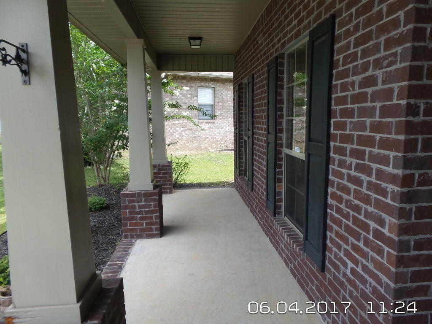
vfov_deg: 58.9
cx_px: 216
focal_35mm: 23
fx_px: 287
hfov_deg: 73.9
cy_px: 162
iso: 100
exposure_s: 1/320
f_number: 3.5
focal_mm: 4.1
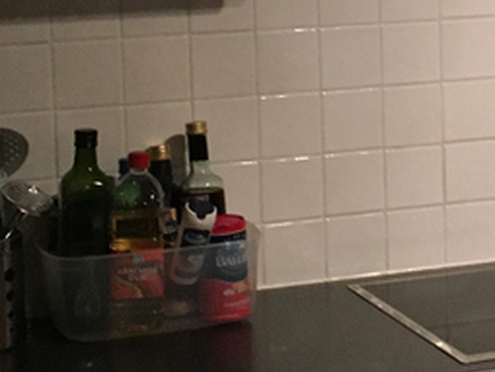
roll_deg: +1.6
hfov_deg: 13.8
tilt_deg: -3.8
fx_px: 1961
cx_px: 659
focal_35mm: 137
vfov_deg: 10.7
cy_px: -21
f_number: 2.2
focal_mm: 4.15
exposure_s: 1/20
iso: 200
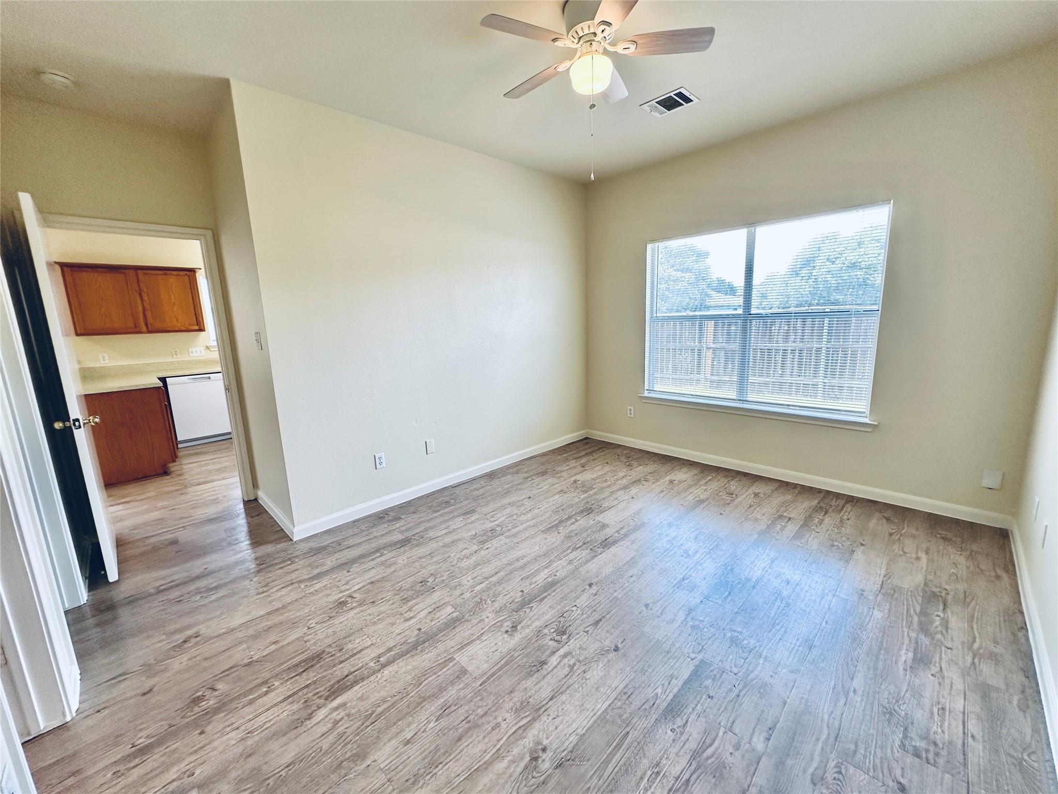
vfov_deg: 85.7
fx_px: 428
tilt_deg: -10.3
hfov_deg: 102.1
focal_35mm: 14
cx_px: 529
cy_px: 397
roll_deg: +2.2
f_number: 2.2
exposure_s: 1/120
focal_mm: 2.22
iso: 160
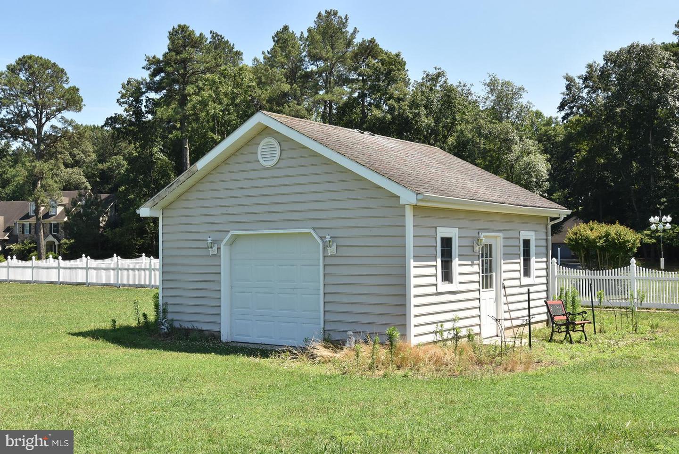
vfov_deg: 31.9
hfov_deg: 46.4
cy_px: 227
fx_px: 793
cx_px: 340
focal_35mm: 42
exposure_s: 1/400
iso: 400
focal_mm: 28
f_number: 10
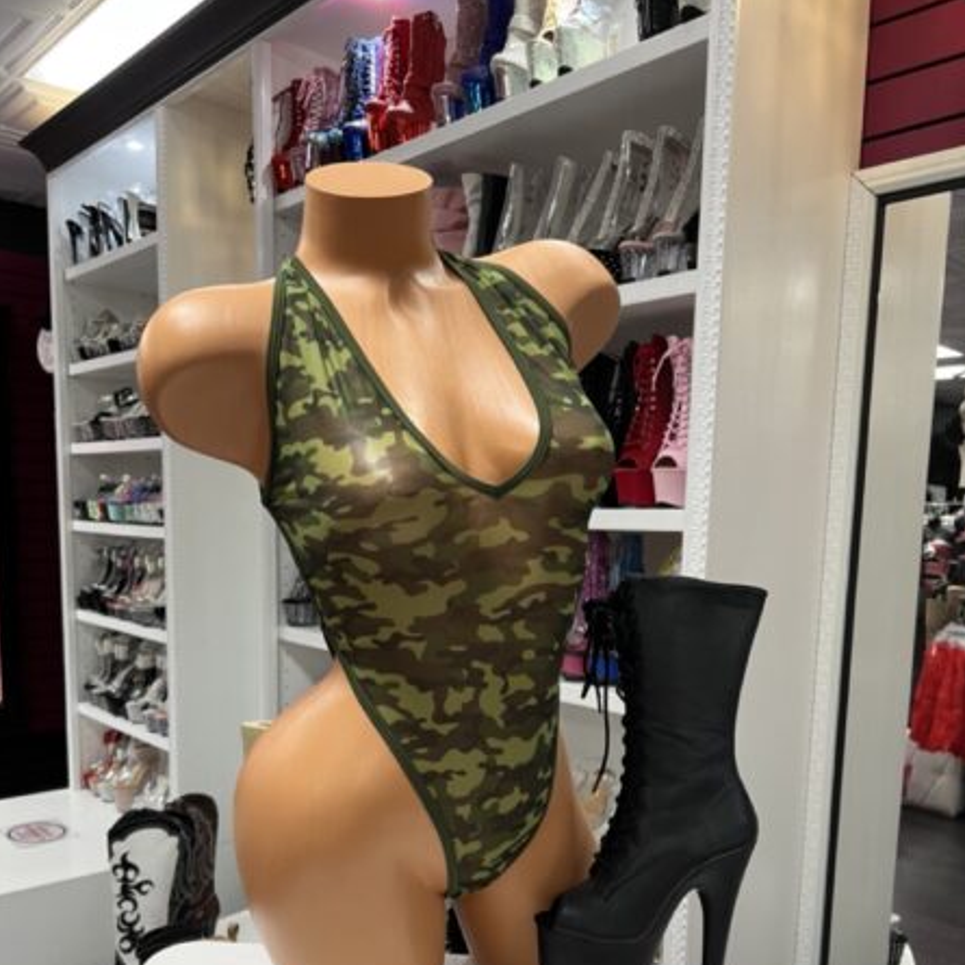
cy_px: 642
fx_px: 978
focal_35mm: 31
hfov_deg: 52.5
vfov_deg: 51.6
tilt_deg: -8.2
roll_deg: -1.3
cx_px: 481
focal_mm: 5.7
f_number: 1.5
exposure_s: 1/60
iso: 80
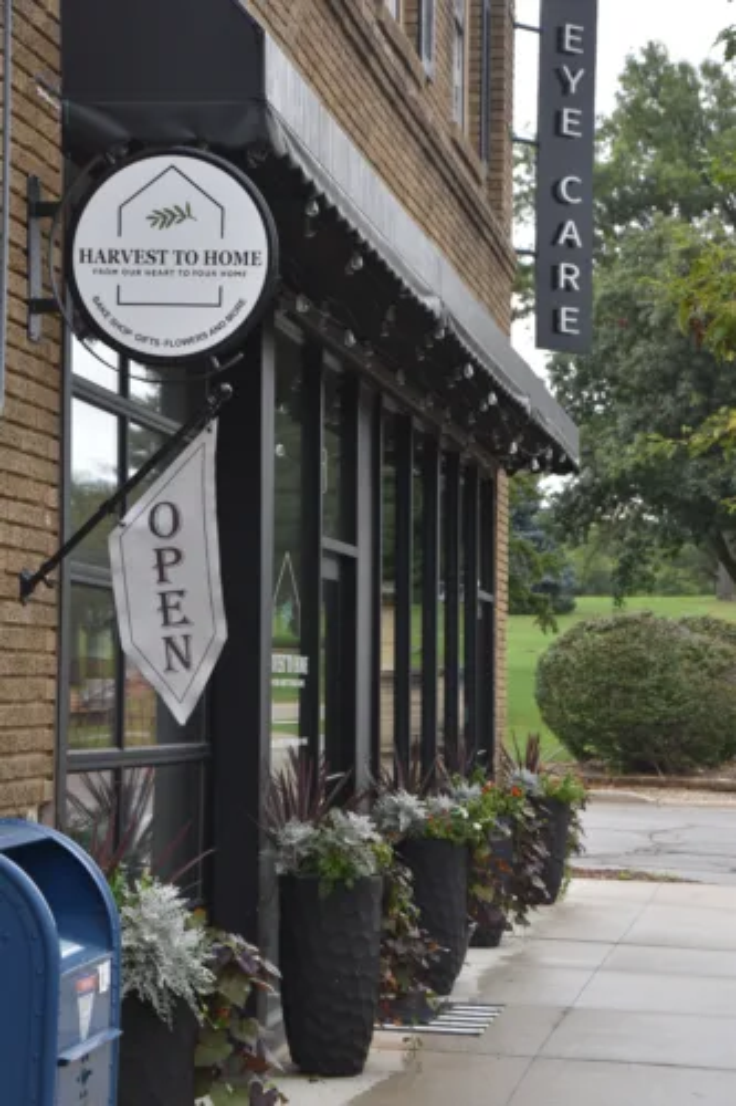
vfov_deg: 26.0
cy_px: 553
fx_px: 2393
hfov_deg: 17.5
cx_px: 368
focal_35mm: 78
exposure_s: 1/250
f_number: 5.6
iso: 280
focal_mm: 52
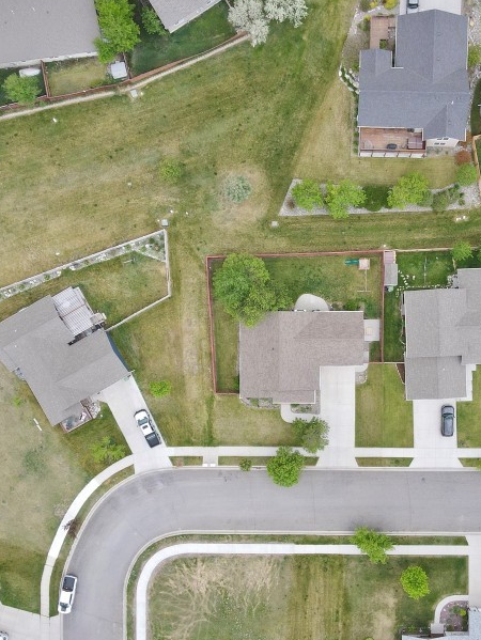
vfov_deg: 45.6
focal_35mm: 41
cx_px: 299
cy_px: 364
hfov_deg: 35.0
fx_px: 759
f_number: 2.8
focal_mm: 4.5
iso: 100
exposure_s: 1/90
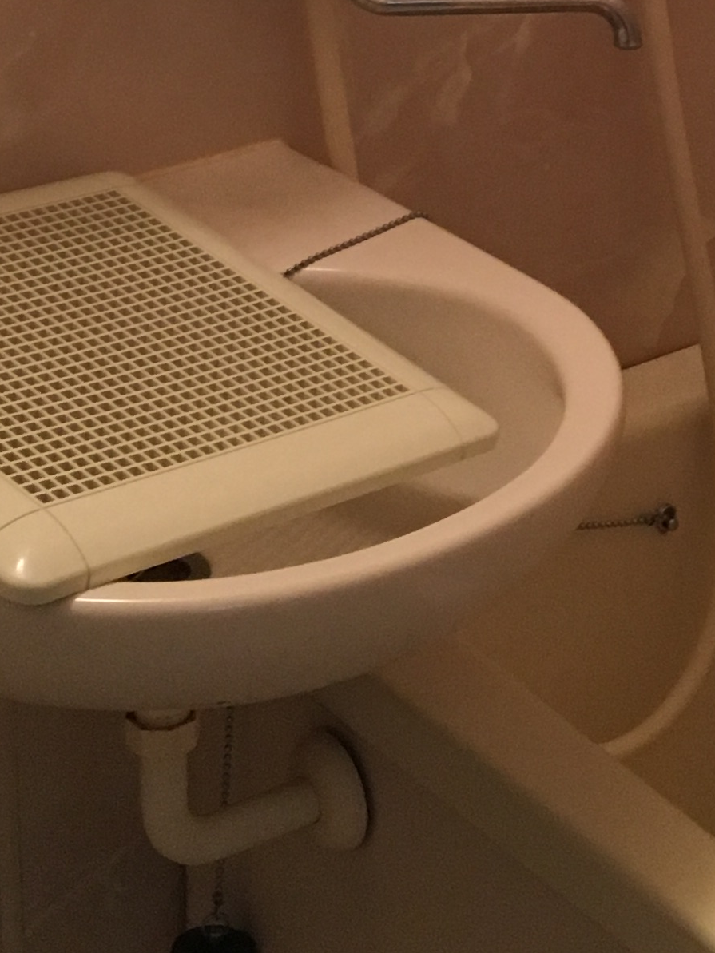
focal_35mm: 98
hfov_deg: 15.1
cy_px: -164
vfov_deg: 19.0
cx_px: 417
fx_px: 2698
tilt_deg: -13.9
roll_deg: +0.7
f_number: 2.2
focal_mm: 4.15
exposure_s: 1/30
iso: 125
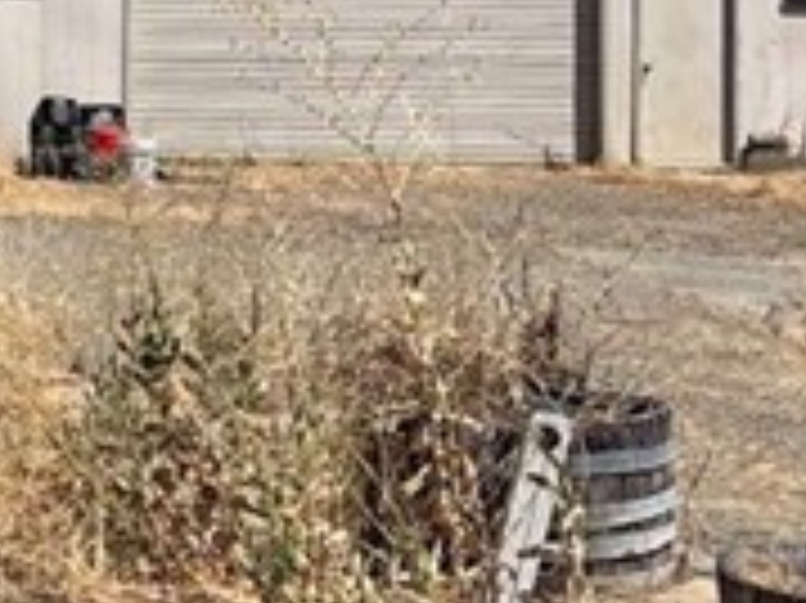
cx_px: -675
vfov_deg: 10.2
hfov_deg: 12.5
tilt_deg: -1.8
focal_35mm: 143
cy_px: -171
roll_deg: -1.1
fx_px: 3327
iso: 32
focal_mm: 5.1
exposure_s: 1/5128
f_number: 1.6
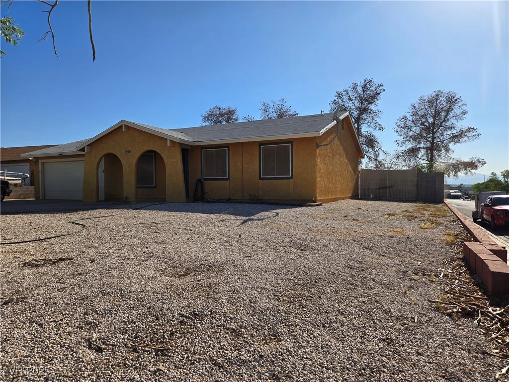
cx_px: 254
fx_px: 338
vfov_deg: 58.9
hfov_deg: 73.9
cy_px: 191
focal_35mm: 23
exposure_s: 1/2664
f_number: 1.8
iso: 25
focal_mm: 5.4
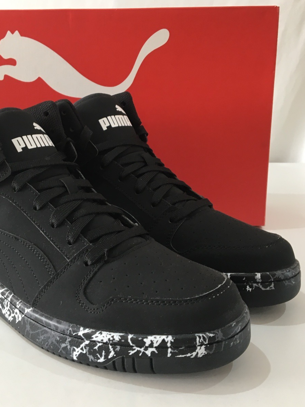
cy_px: 194
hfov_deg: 36.6
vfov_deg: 47.9
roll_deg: -1.1
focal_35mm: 39
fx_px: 458
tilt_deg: -14.5
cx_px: 115
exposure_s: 1/33
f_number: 2.2
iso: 80
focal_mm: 4.15
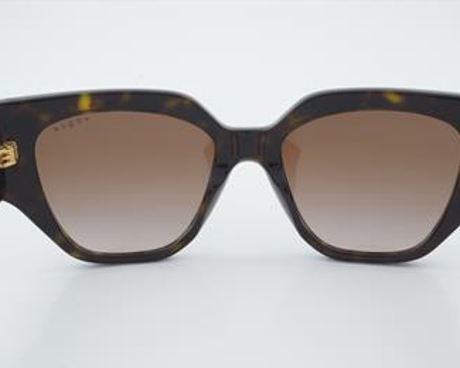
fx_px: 708
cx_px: 246
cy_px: 184
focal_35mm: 52
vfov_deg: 29.1
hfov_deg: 36.0
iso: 100
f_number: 29
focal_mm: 30
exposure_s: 1/3
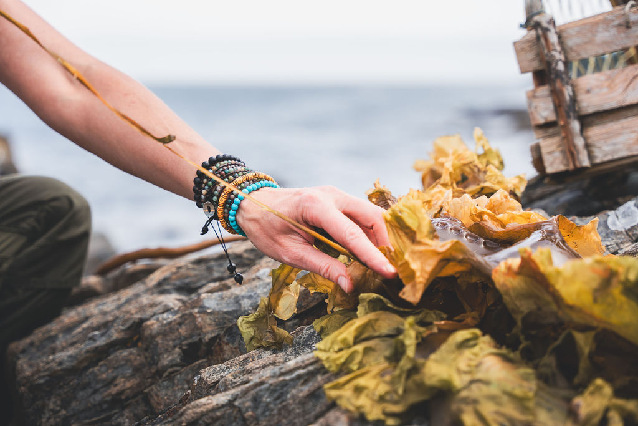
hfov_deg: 28.5
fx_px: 1256
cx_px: 319
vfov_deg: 19.2
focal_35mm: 71
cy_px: 213
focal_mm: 70
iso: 125
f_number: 3.5
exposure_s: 1/800
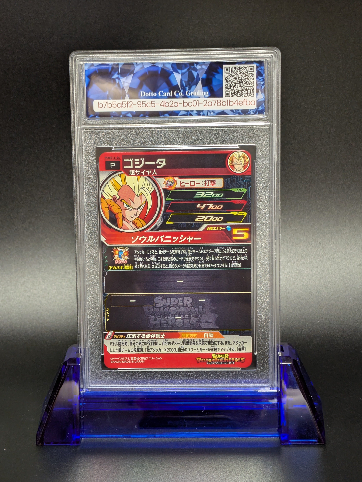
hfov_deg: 29.7
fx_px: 683
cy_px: 241
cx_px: 181
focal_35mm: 49
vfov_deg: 38.9
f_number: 1.7
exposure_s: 1/24
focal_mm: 4.53
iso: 115
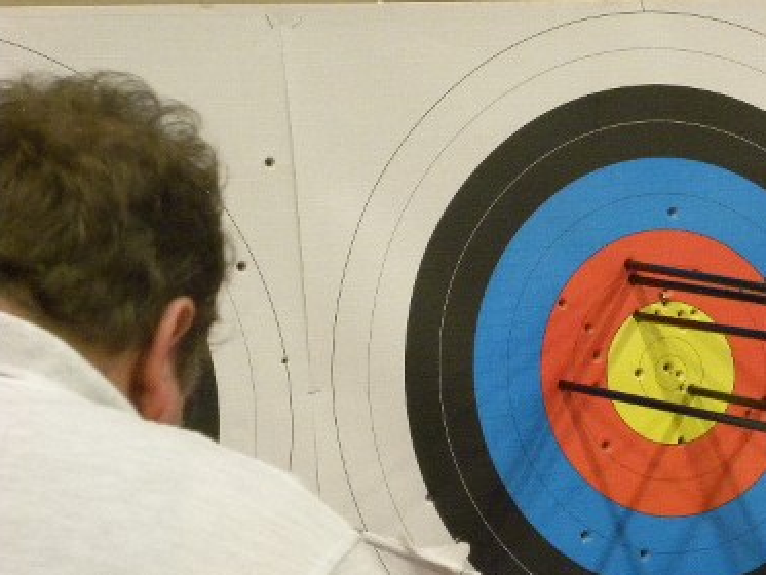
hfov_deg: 10.9
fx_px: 3984
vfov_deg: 8.3
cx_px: 653
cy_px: 327
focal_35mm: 180
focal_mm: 18.8
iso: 400
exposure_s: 1/26.8
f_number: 4
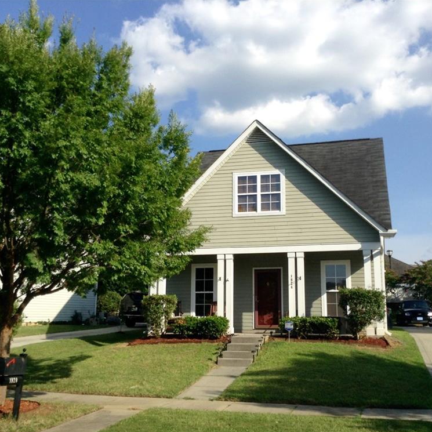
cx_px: 241
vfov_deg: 41.9
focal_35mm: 40
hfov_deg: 41.8
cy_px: 220
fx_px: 565
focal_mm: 3.3
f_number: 2.4
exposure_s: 1/1073
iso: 25
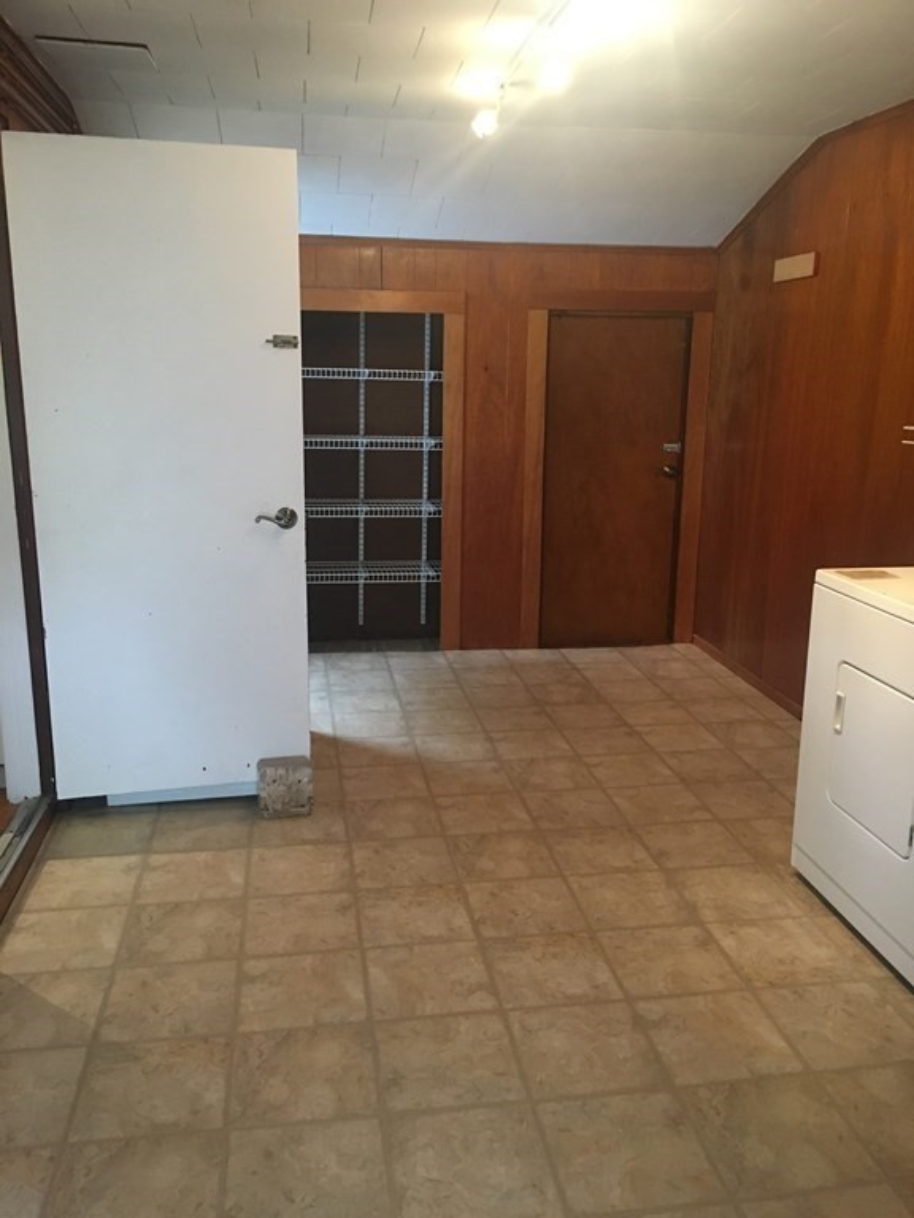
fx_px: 1021
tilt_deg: -14.2
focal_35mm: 29
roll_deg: -1.6
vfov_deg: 61.7
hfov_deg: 48.2
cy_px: 609
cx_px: 457
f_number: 2.2
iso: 200
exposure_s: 1/30
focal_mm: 4.15
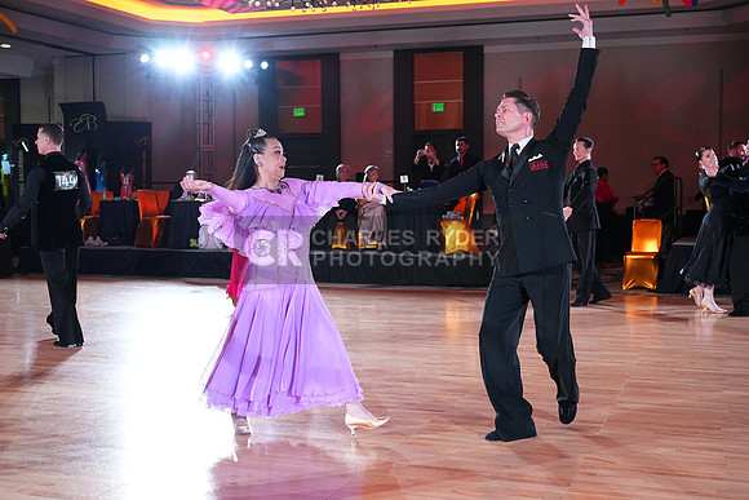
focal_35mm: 44
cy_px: 250
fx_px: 916
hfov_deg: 44.5
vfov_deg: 30.5
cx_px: 374
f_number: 4.5
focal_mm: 44
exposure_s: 1/400
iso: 5000
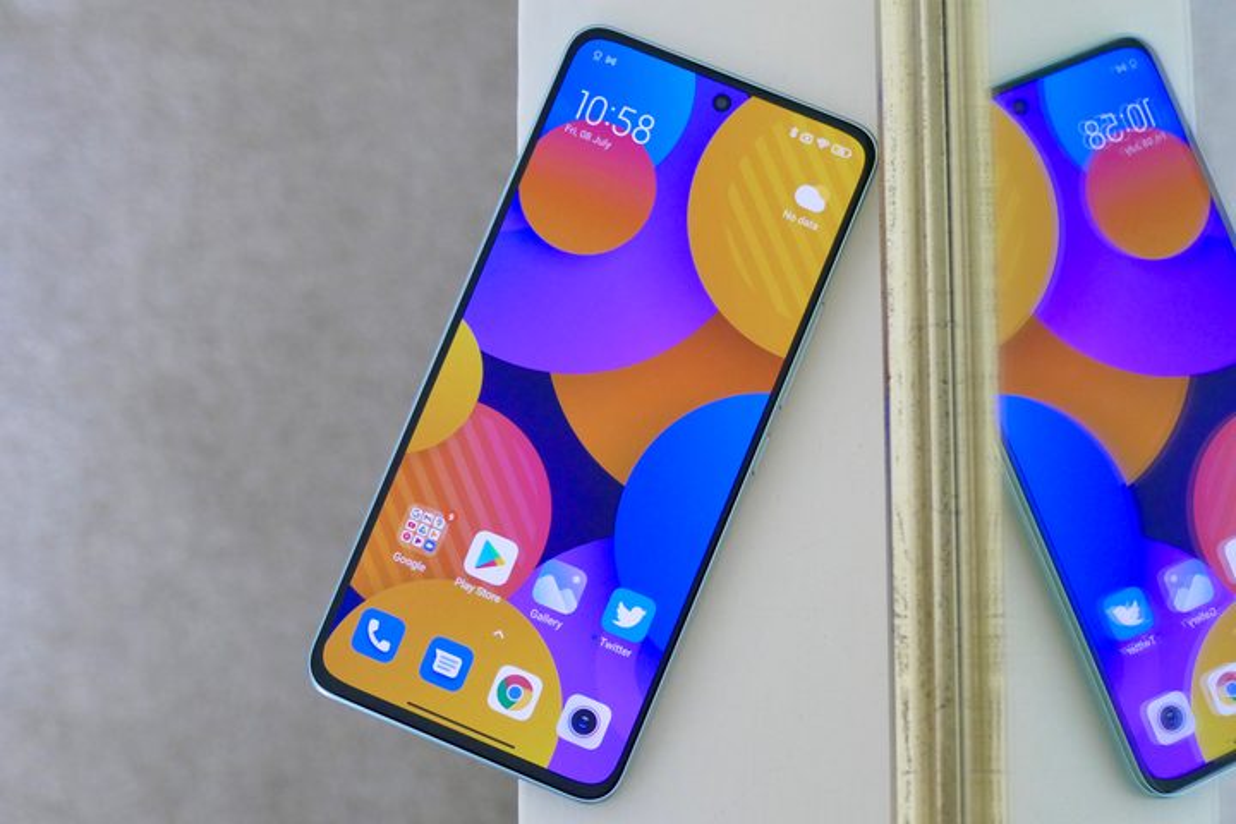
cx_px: 618
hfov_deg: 22.4
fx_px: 3124
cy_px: 412
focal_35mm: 91
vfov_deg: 15.0
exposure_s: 1/80
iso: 1250
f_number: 4.5
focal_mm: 33.08
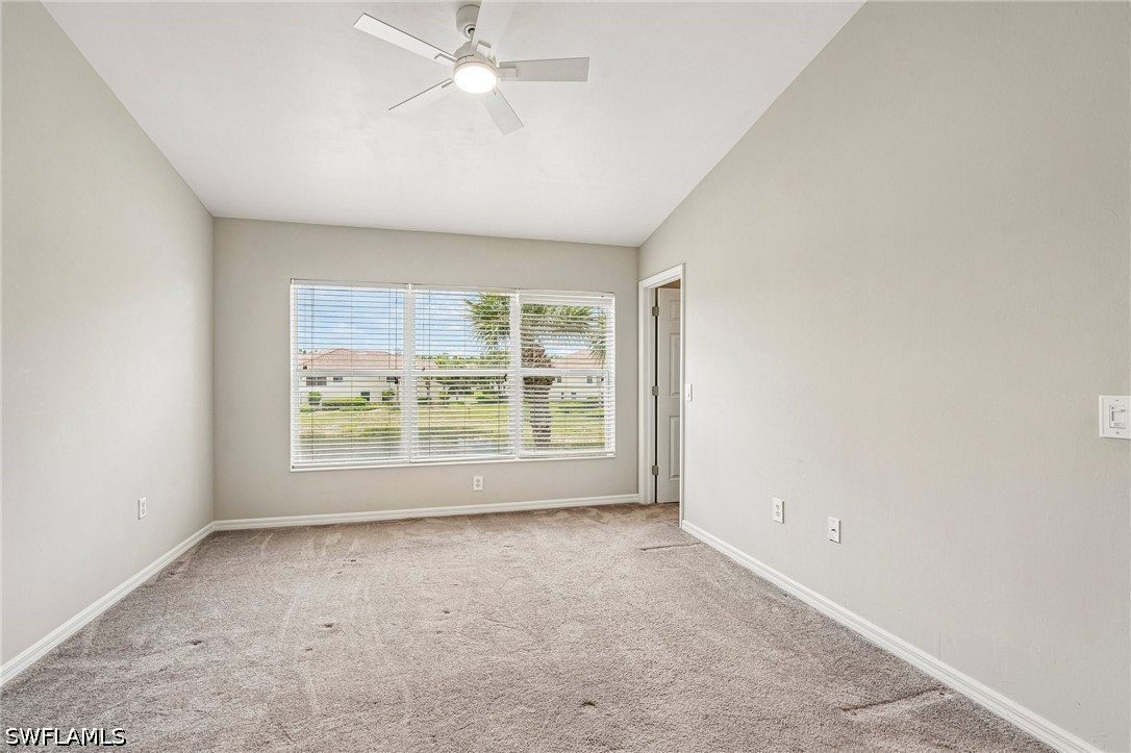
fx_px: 502
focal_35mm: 16
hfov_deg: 96.8
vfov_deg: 73.7
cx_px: 566
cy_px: 376
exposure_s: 1/100
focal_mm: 16
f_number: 8
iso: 400
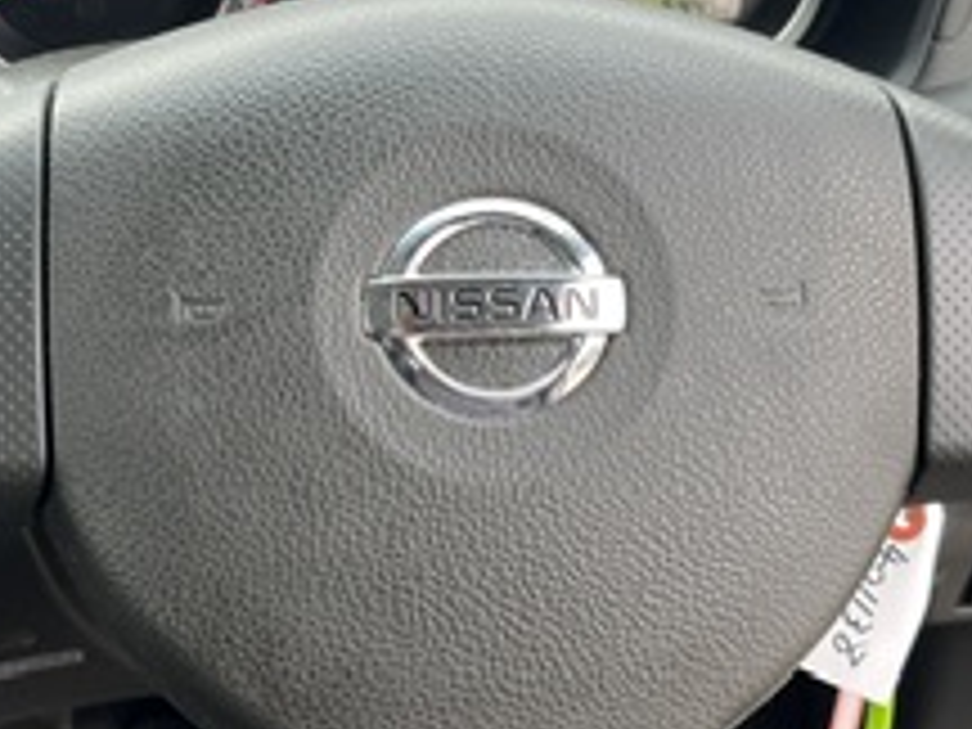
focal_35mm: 77
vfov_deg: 19.1
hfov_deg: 25.3
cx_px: 360
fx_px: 2162
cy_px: 310
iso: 50
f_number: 1.6
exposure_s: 1/121
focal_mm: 5.1
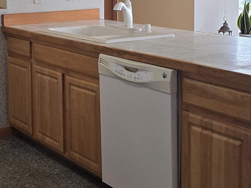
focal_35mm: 71
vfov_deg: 20.4
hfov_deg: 27.1
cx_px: 65
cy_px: 27
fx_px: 515
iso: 250
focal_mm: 6.3
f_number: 1.7
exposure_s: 1/120
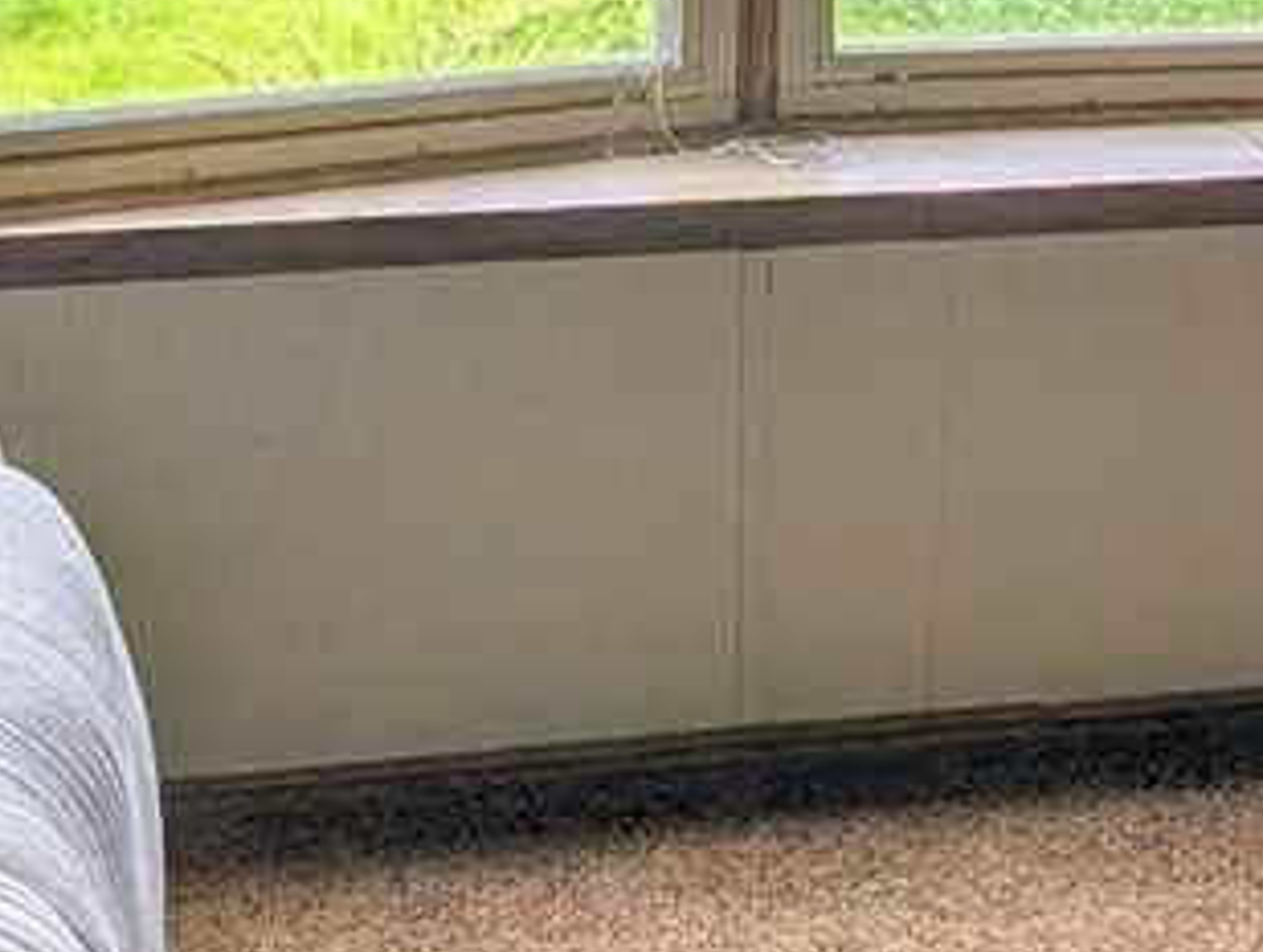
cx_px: 897
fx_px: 3619
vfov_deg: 14.5
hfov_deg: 19.7
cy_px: -196
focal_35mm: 99
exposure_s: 1/2740
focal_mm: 6.9
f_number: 1.68
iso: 17
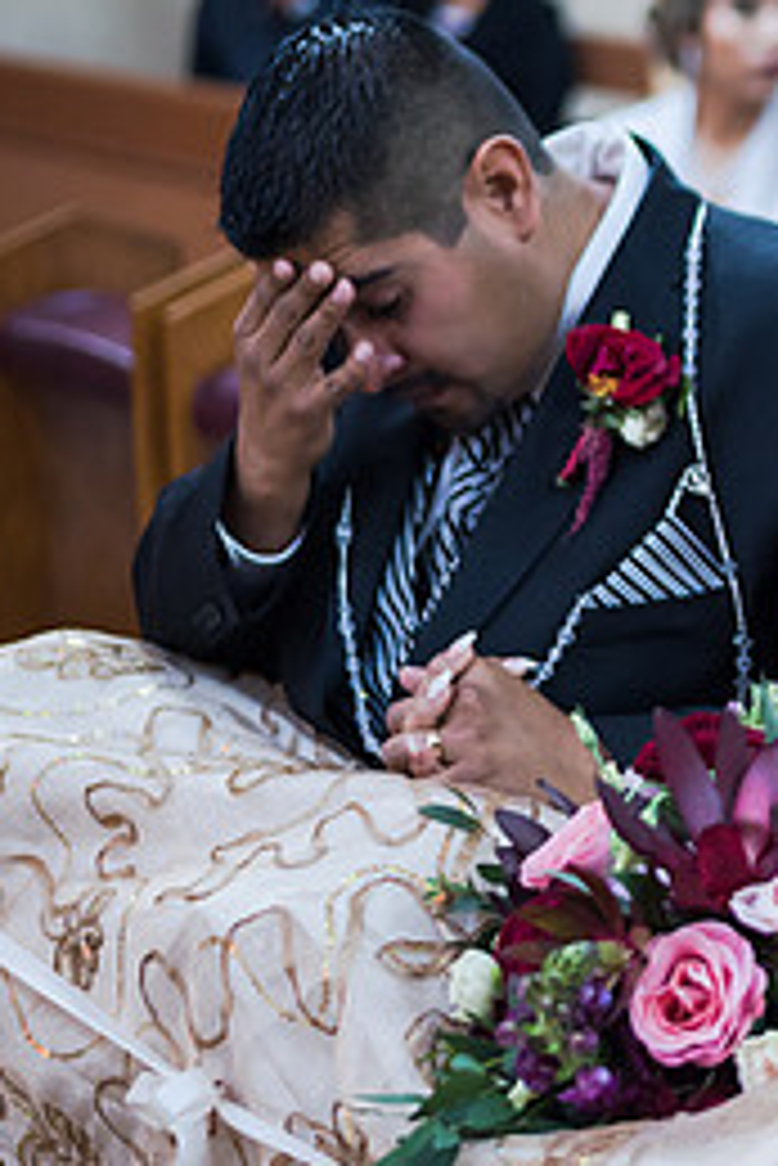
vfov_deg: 18.2
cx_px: 1106
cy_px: 398
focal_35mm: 112
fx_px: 3626
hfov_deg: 11.8
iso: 1600
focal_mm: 50
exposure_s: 1/160
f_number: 1.8
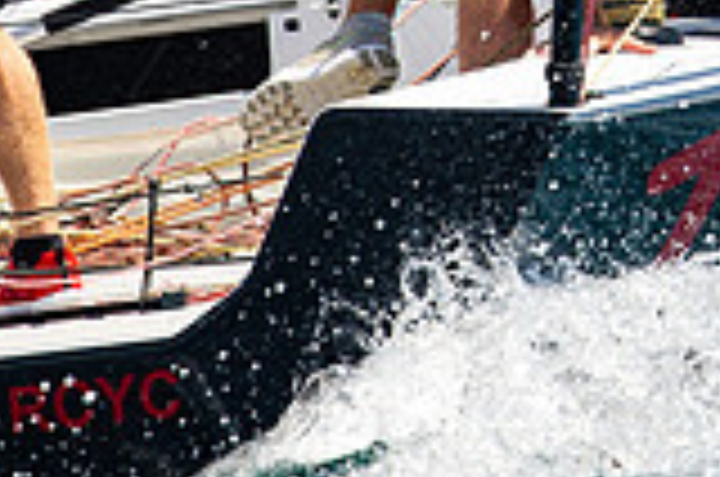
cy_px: -234
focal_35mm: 2175
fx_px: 43413
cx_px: 734
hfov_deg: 1.0
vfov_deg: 0.6
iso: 400
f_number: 5.6
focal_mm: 600
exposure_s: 1/2500
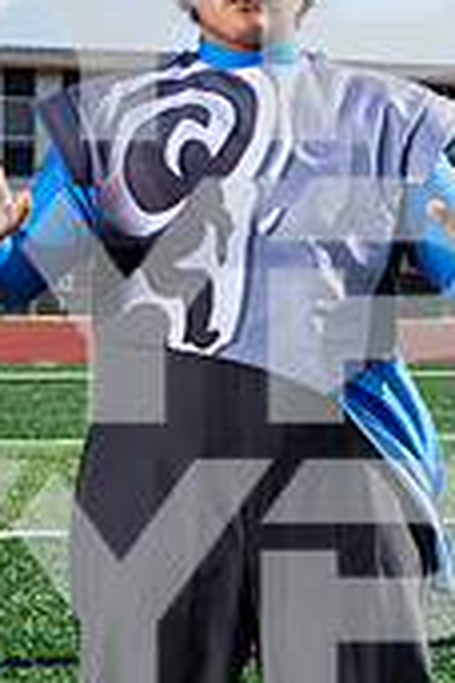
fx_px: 1801
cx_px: 224
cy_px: 304
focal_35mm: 95
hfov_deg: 14.4
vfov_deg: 21.5
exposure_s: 1/400
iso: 125
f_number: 7.1
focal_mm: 36
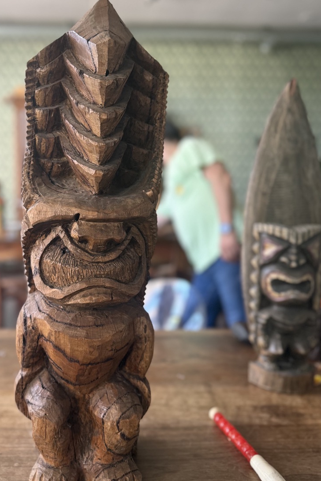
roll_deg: -1.2
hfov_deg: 40.4
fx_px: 428
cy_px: 226
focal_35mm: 32
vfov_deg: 58.7
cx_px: 99
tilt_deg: -5.3
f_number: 1.78
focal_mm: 6.76
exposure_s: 1/60
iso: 250
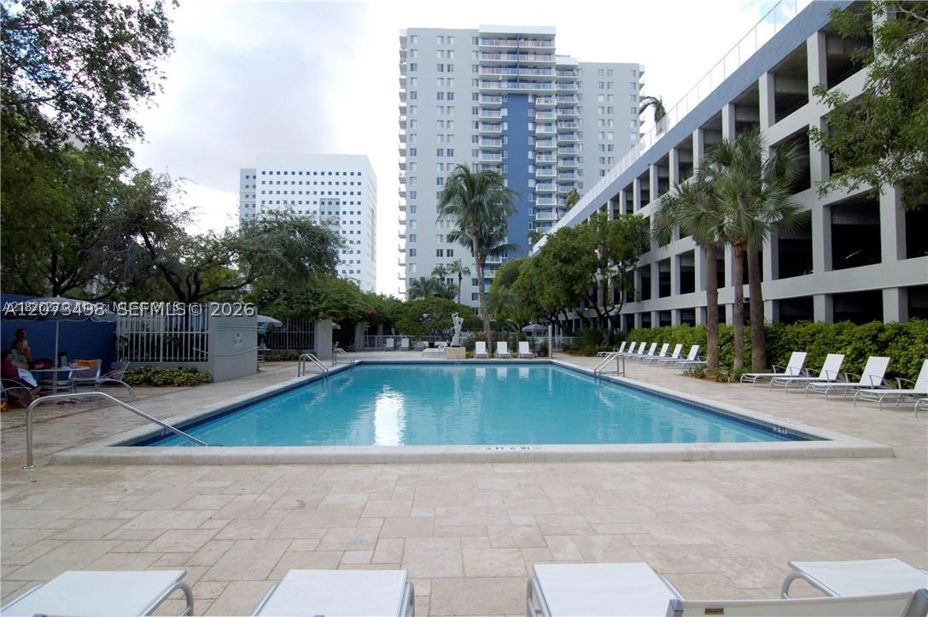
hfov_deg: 90.1
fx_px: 463
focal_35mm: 18
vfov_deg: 67.2
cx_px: 464
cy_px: 308
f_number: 5.6
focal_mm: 12
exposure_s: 1/180
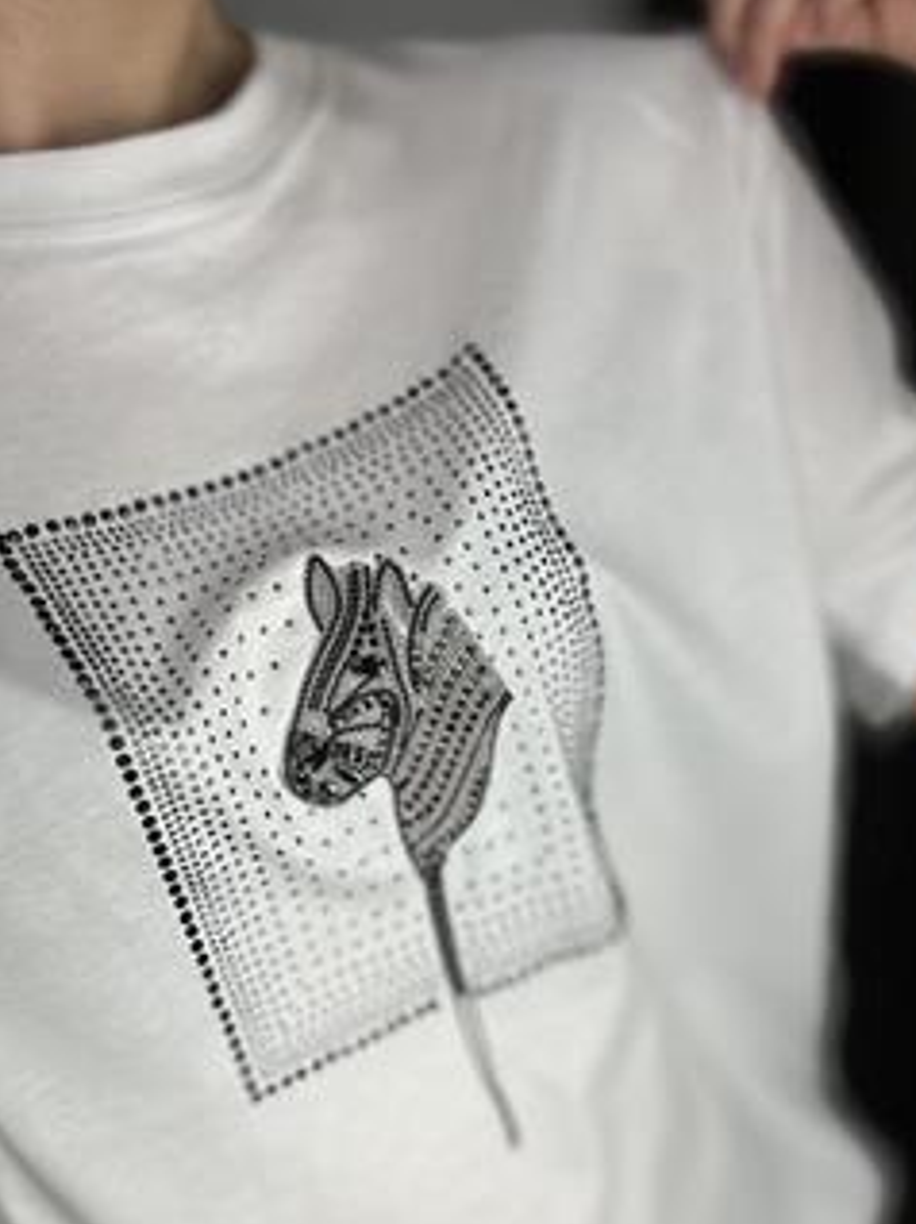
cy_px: 756
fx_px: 1378
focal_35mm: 39
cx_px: 400
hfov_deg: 36.7
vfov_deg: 47.5
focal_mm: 2.69
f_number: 1.9
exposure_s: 1/100
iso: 32
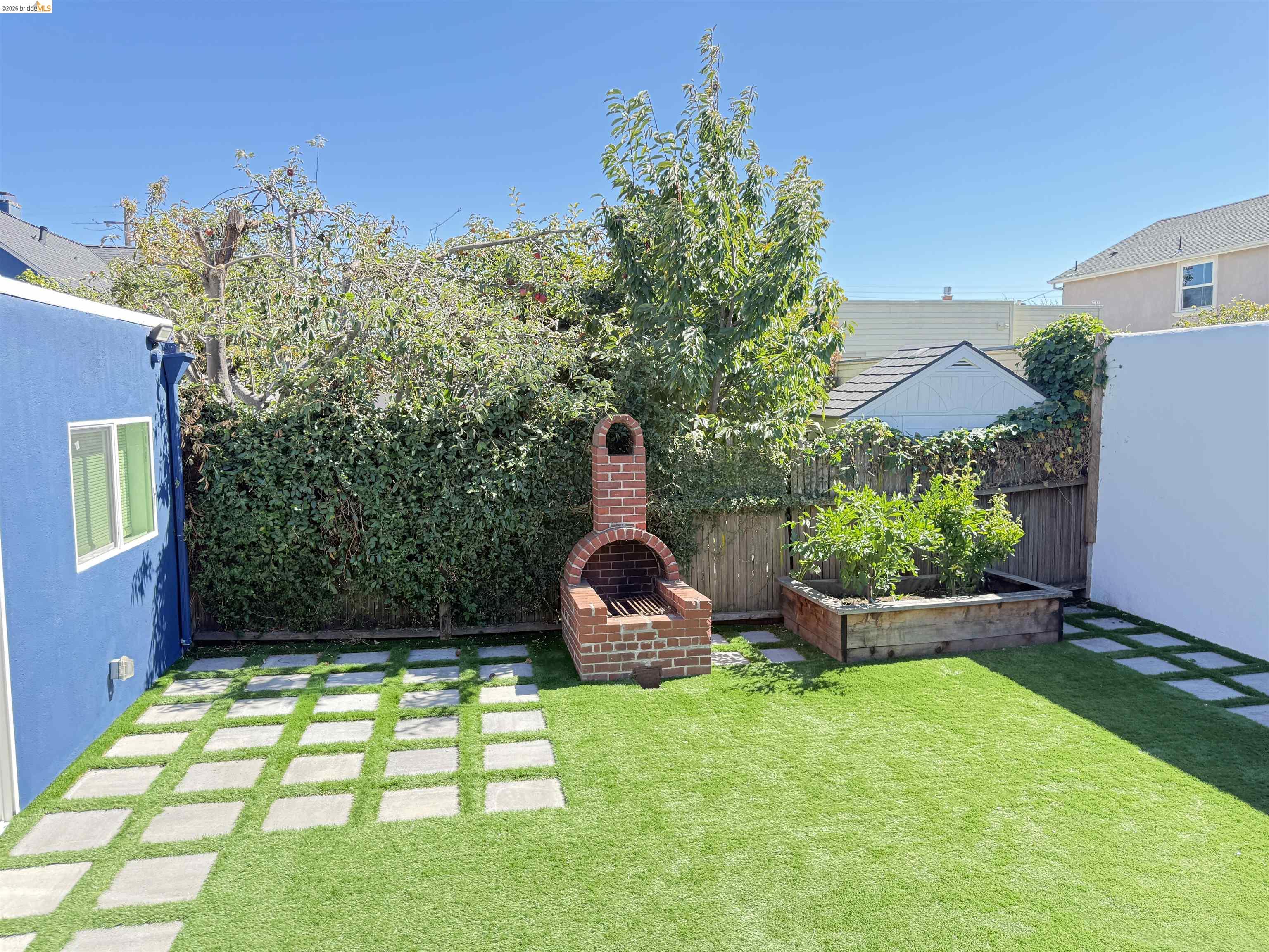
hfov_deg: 71.6
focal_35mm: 24
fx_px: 880
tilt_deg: -3.6
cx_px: 634
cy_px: 476
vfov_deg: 56.8
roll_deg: +0.8
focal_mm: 6.76
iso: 100
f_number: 1.78
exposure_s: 1/428
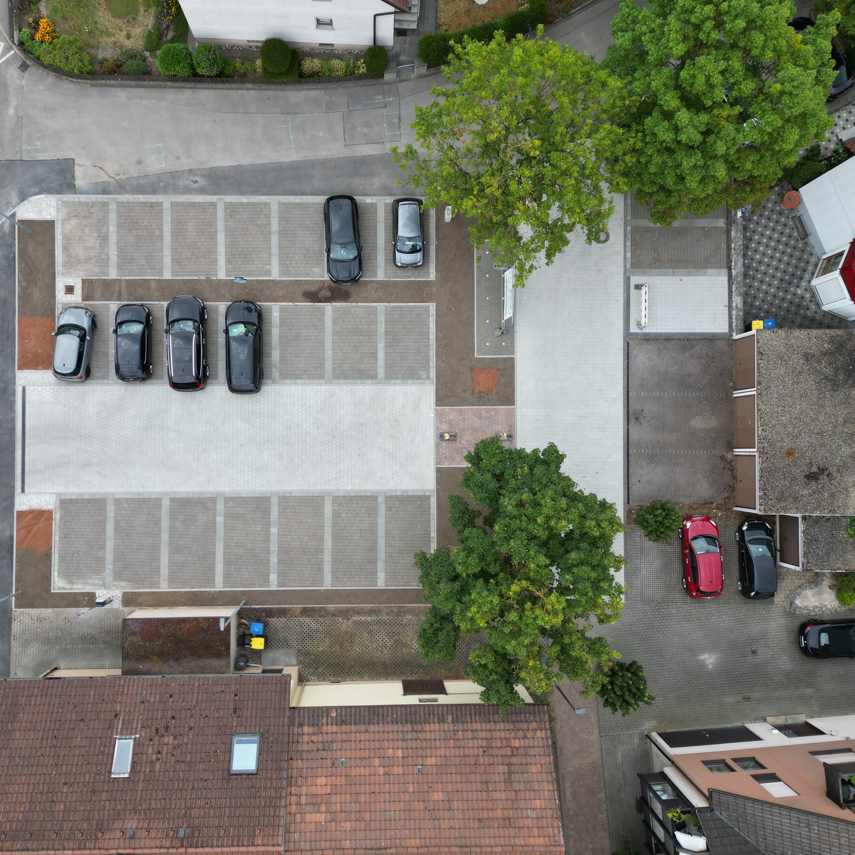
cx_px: 394
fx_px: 810
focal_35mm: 29
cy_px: 423
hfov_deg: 55.6
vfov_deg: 55.6
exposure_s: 1/320
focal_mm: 6.72
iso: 120
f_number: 1.7
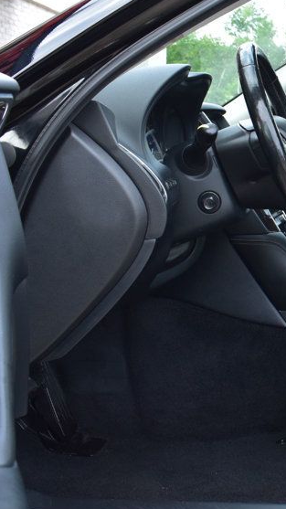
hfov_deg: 20.8
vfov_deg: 39.8
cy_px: 233
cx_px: 378
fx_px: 702
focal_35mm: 52
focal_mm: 18
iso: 400
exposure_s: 1/80
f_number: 8
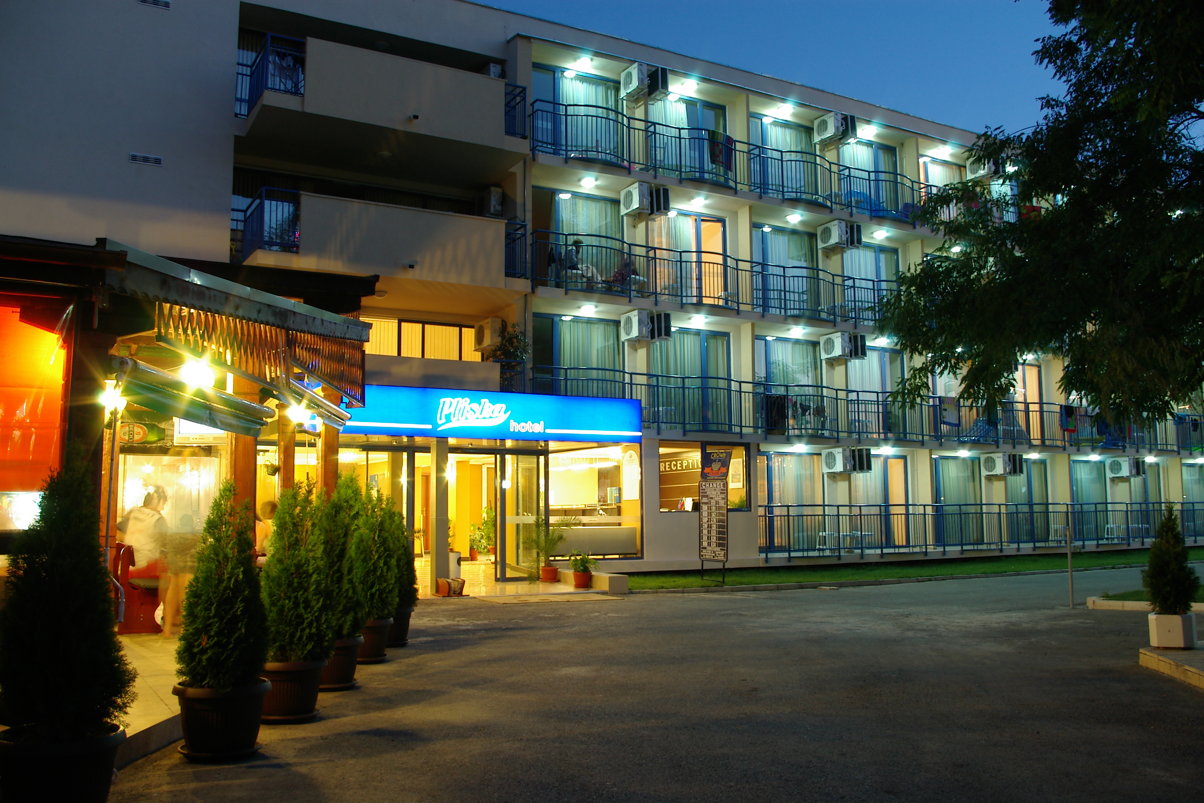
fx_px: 1004
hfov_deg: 61.9
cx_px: 602
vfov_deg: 43.6
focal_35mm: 30
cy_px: 402
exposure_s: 10
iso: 200
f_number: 11
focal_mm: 20
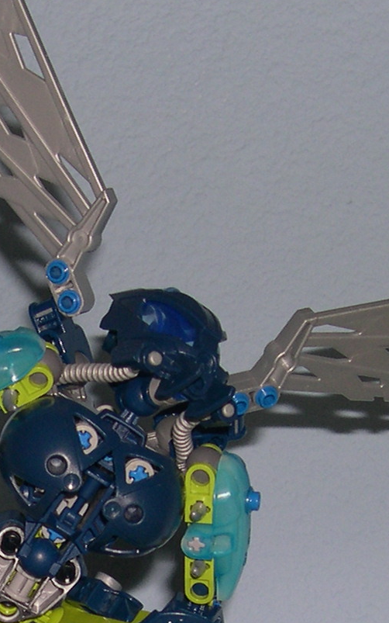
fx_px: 1933
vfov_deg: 17.9
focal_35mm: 114
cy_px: 608
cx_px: -27
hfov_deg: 11.3
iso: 100
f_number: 7.6
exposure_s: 1/30
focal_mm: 8
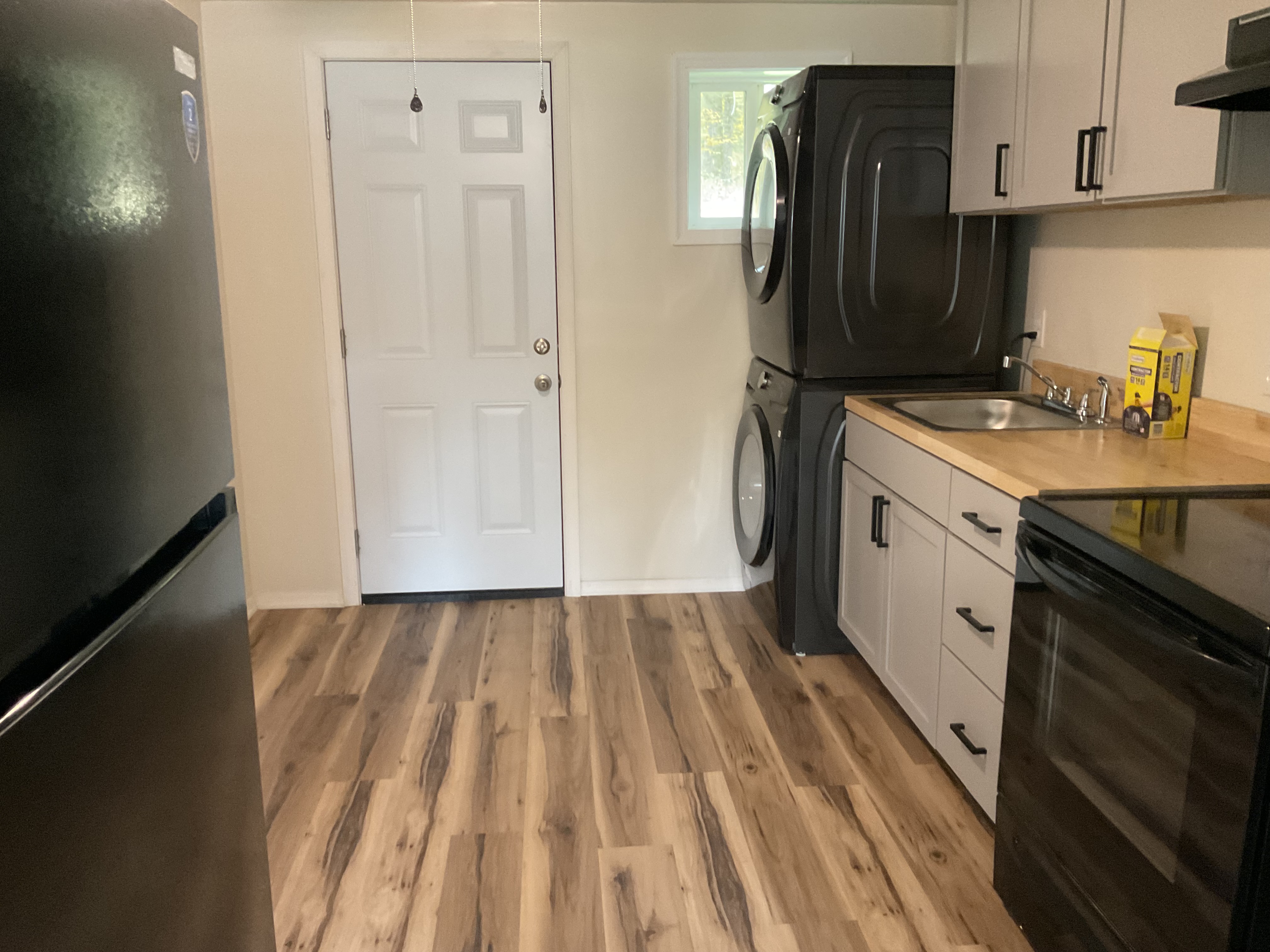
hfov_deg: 61.7
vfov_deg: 48.2
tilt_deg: -12.0
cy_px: 476
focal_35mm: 29
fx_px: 1064
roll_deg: +0.9
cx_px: 635
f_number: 1.8
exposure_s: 1/40
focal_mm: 3
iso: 320
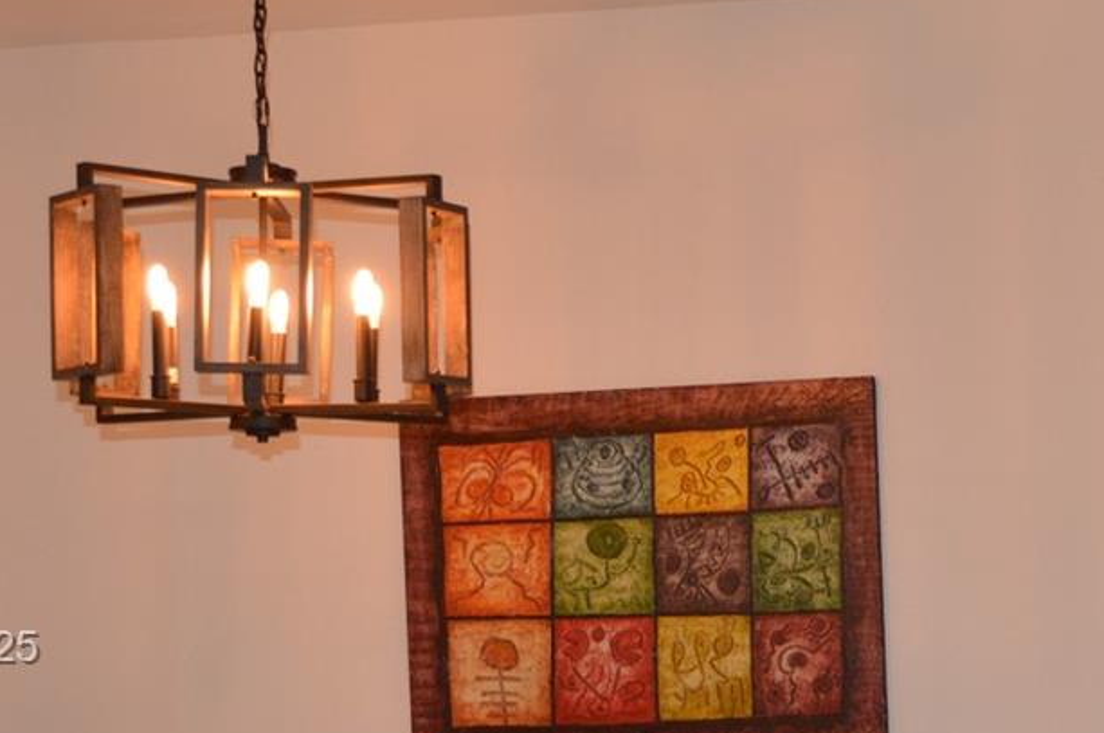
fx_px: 2879
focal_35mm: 94
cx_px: 918
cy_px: 651
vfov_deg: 14.4
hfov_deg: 21.4
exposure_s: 1/80
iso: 400
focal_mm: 24
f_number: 4
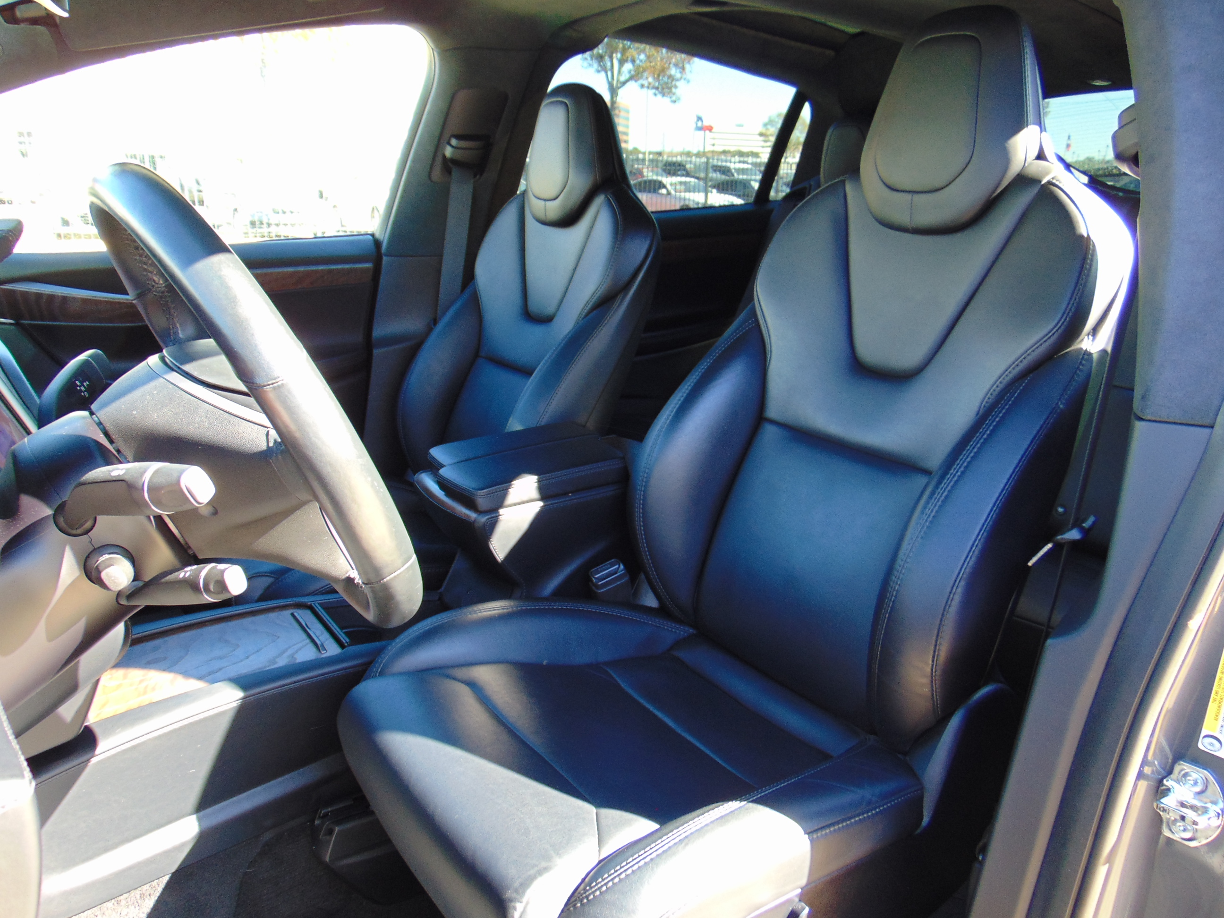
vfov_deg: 54.9
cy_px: 459
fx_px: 884
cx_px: 612
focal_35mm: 25
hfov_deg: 69.4
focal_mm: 4.5
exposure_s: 1/30
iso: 80
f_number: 3
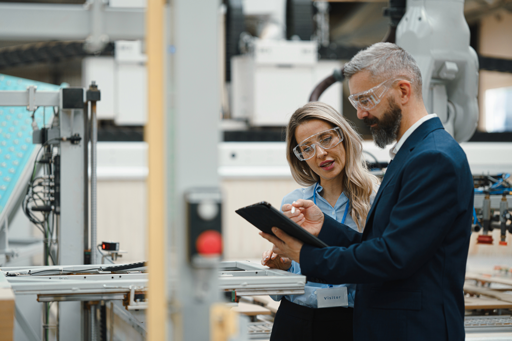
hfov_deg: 23.9
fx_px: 1209
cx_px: 256
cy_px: 170
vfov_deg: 16.1
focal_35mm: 85
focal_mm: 85
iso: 250
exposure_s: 1/250
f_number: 2
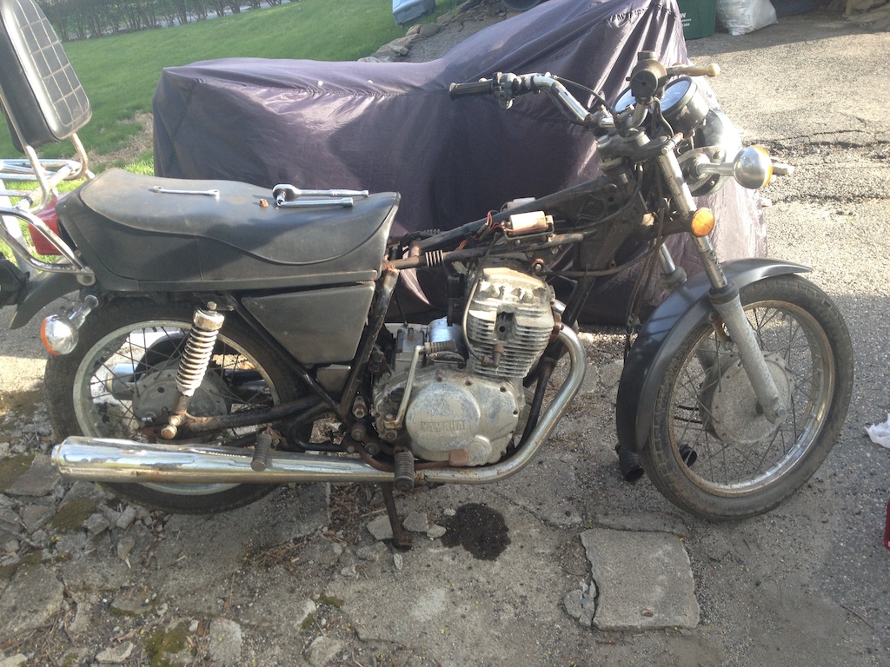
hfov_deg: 52.6
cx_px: 445
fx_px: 900
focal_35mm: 35
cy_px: 334
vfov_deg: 40.7
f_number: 2.4
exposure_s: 1/143
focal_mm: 4.28
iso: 50
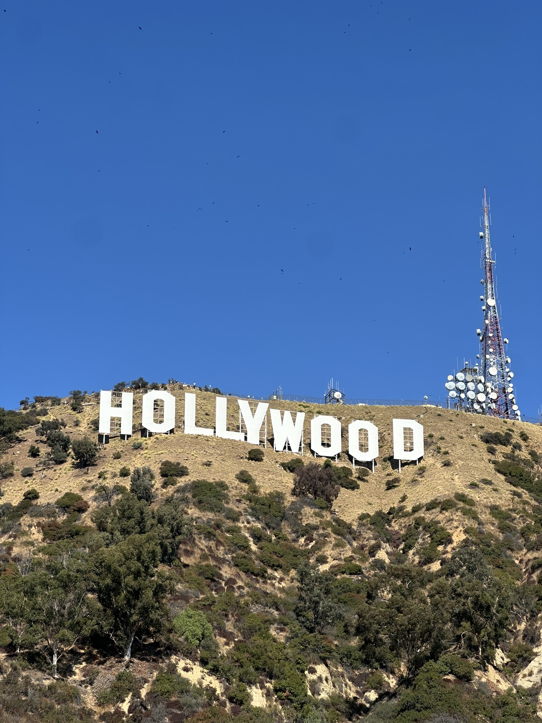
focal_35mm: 77
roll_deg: -0.5
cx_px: 271
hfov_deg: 19.1
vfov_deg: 25.3
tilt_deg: +22.1
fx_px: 1608
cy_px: 362
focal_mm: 9
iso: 32
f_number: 2.8
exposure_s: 1/652
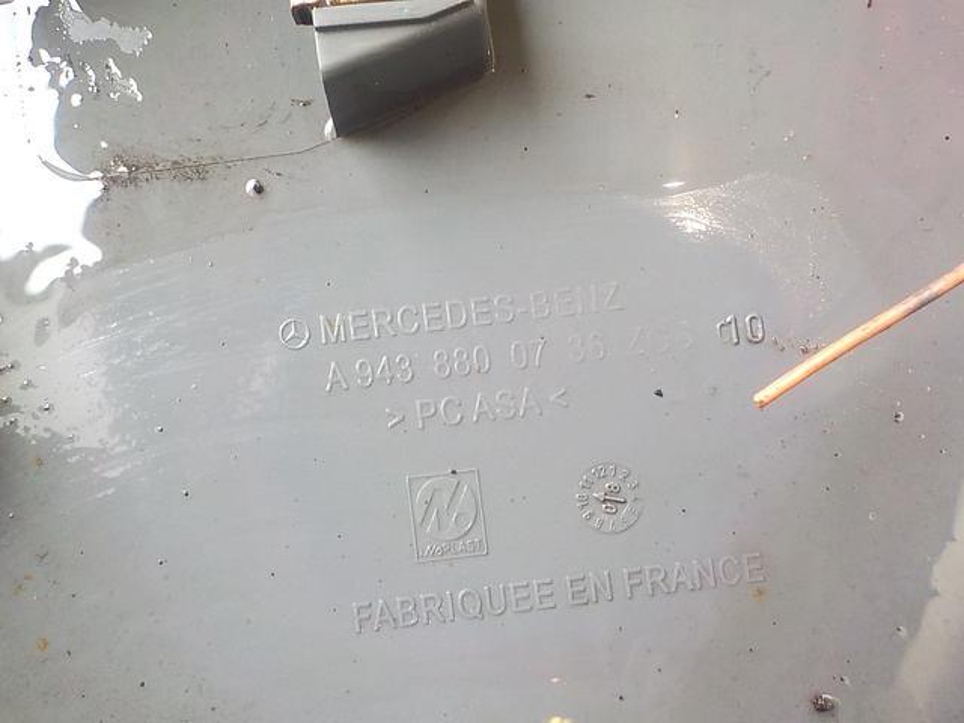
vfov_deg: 46.8
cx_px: 482
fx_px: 835
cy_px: 362
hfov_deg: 60.0
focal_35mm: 30
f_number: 3.3
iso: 220
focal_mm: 4.1
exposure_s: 1/30
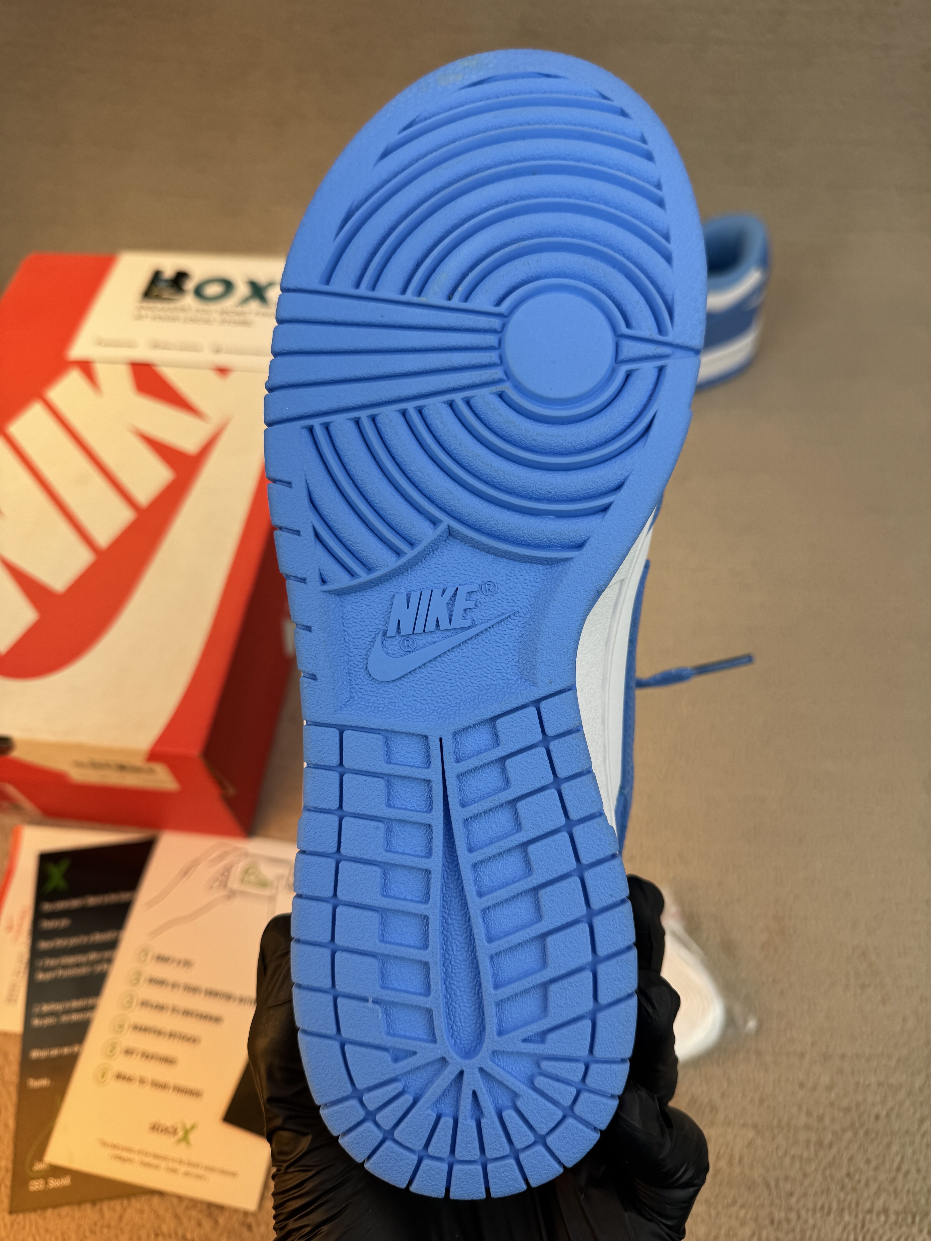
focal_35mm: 24
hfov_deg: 56.8
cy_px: 620
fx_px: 861
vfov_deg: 71.6
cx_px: 466
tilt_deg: -56.6
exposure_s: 1/1042
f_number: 1.78
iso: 80
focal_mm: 6.76
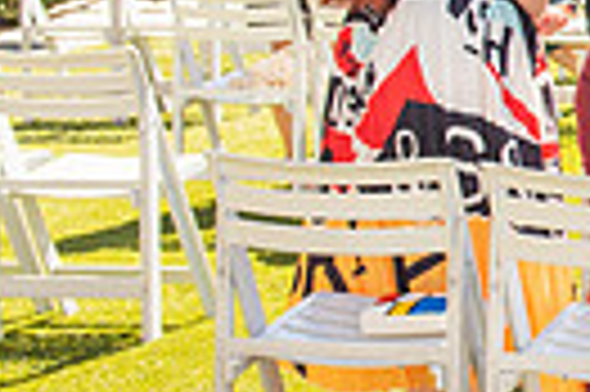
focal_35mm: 152
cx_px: 1103
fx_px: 2488
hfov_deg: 12.3
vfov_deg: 9.0
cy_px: 47
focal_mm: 32
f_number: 6.3
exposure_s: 1/250
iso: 100
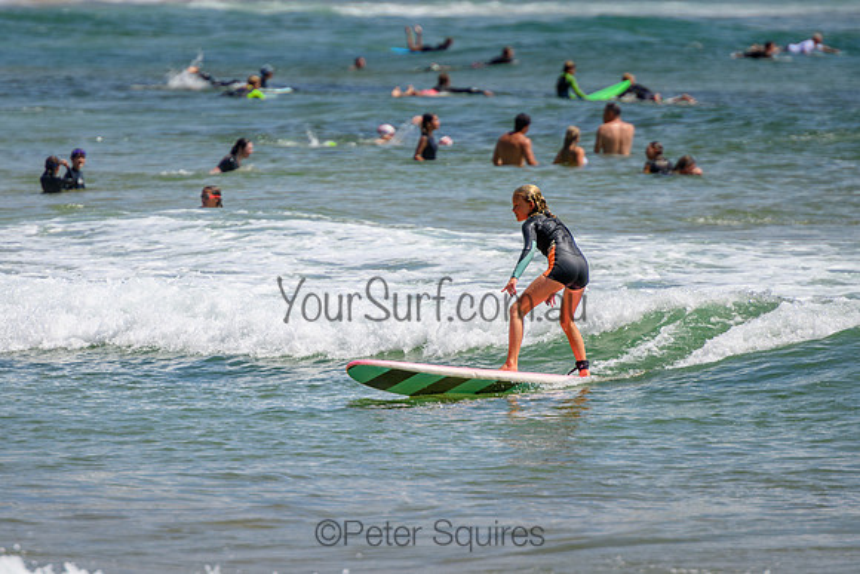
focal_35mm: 550
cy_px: 305
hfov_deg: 3.7
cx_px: 326
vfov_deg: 2.5
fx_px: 13138
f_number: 5.6
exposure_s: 1/2000
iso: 200
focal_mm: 400
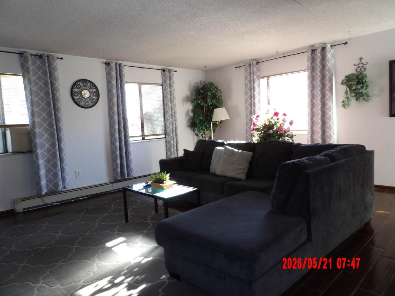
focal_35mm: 24
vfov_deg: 56.8
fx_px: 274
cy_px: 148
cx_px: 198
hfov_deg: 71.6
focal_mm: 4.3
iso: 148
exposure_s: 1/33
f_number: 3.2
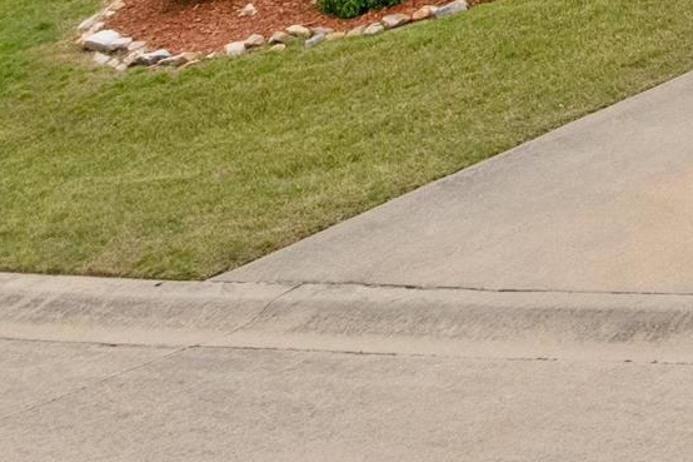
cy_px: -641
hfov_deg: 13.4
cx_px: 1555
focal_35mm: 122
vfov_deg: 9.9
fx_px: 2348
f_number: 2.8
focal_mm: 8.38
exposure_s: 1/2000
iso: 110
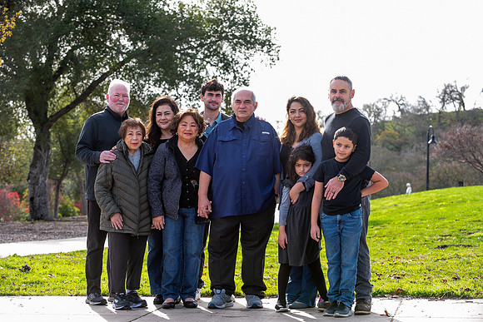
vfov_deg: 13.4
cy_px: 161
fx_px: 1369
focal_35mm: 102
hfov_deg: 20.0
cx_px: 242
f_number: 5.6
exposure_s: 1/200
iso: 200
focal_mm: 102
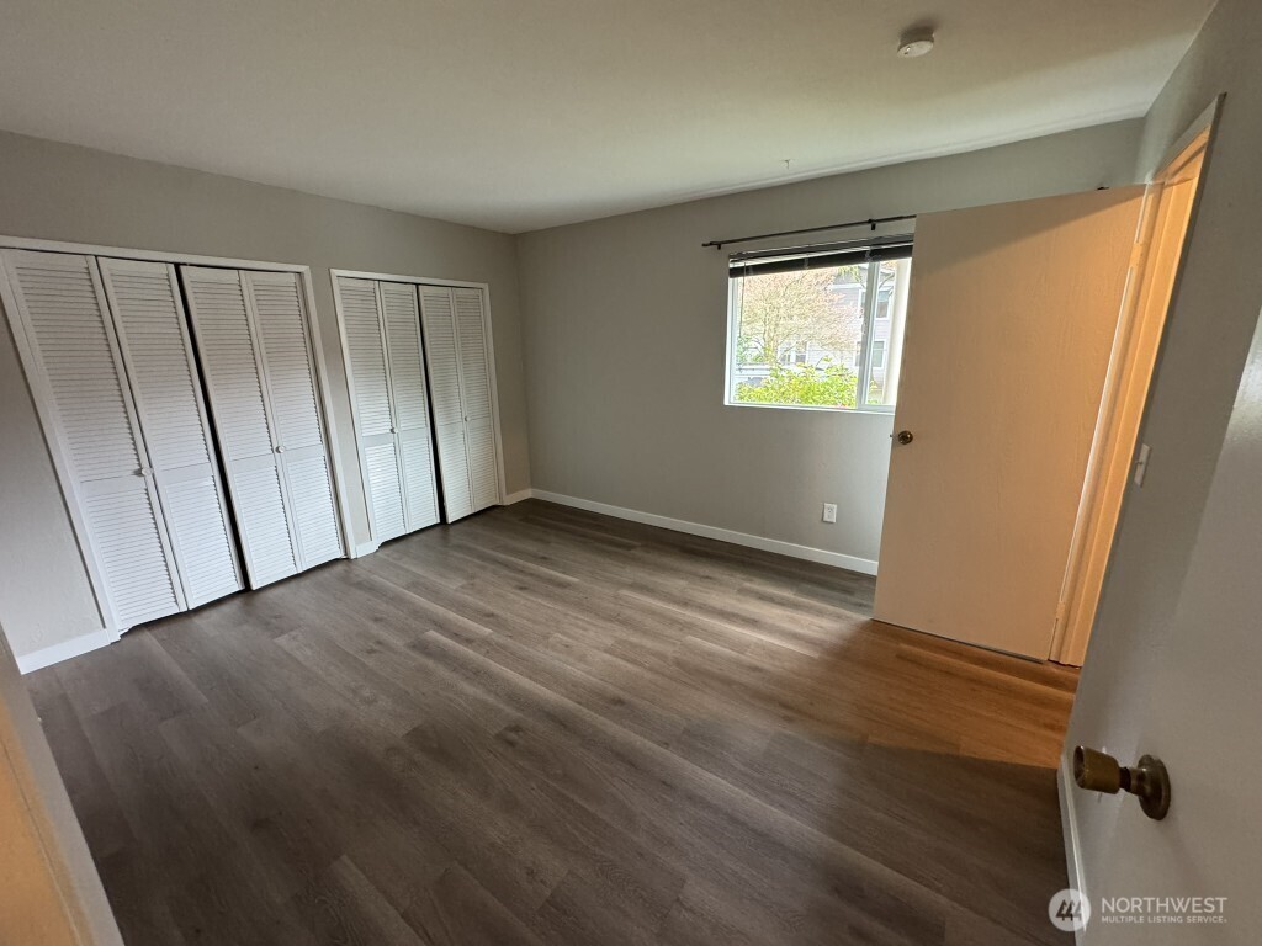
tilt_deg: -14.8
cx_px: 631
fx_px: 510
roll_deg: +0.7
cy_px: 473
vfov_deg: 85.7
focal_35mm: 14
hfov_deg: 102.1
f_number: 2.2
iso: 320
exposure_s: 1/60
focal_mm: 2.22
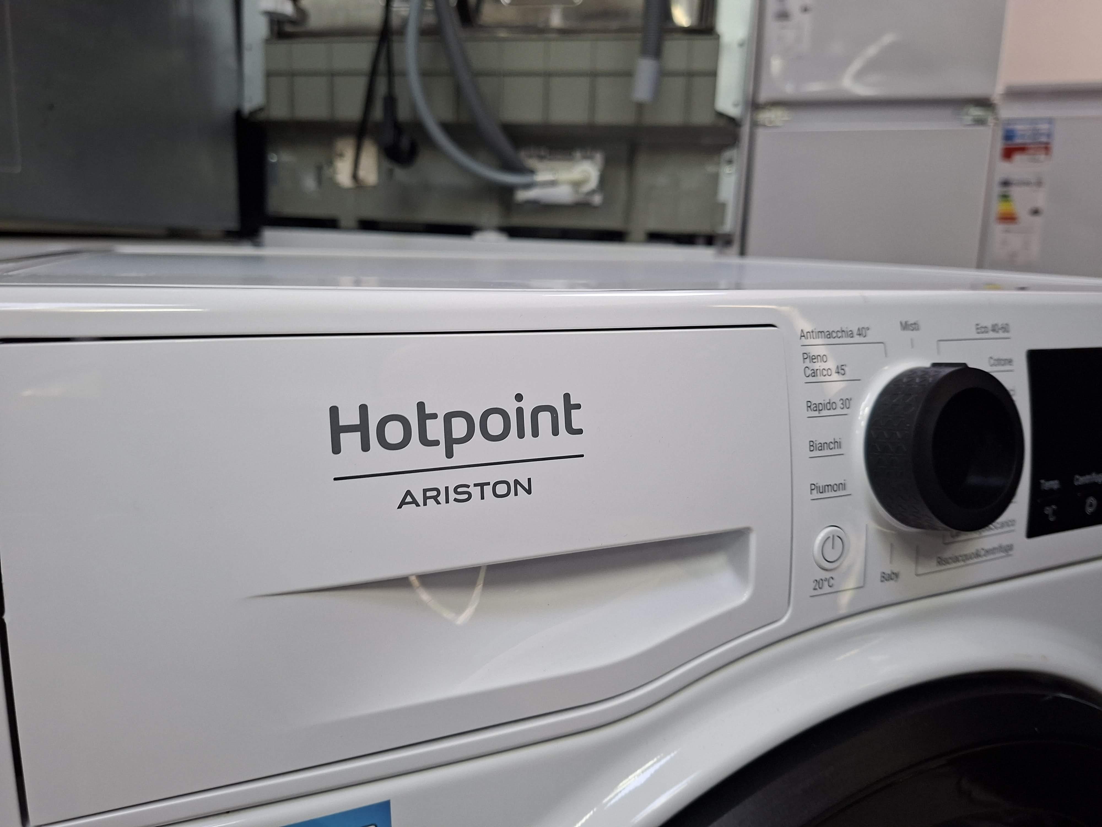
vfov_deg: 58.9
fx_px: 732
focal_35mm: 23
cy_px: 414
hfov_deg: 73.9
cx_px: 551
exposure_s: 1/100
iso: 250
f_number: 1.8
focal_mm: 5.54
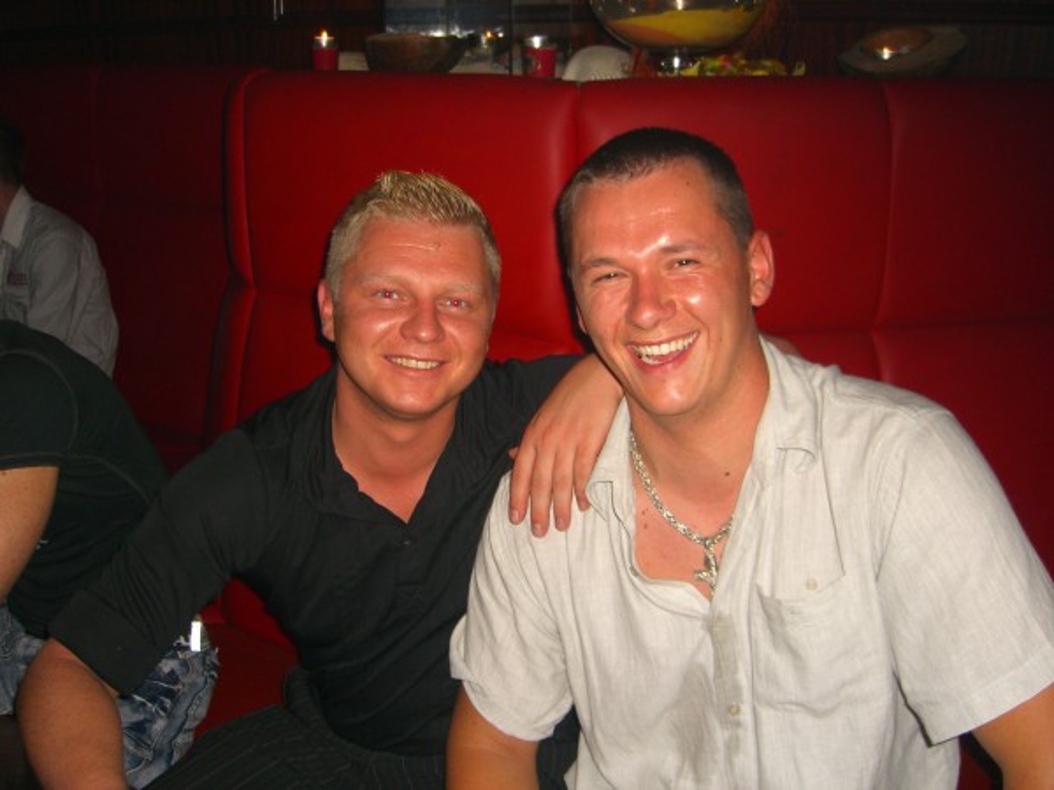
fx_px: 1157
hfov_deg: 49.0
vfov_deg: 37.7
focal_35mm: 38
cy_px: 395
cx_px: 527
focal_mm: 7.9
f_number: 2.8
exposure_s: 1/60
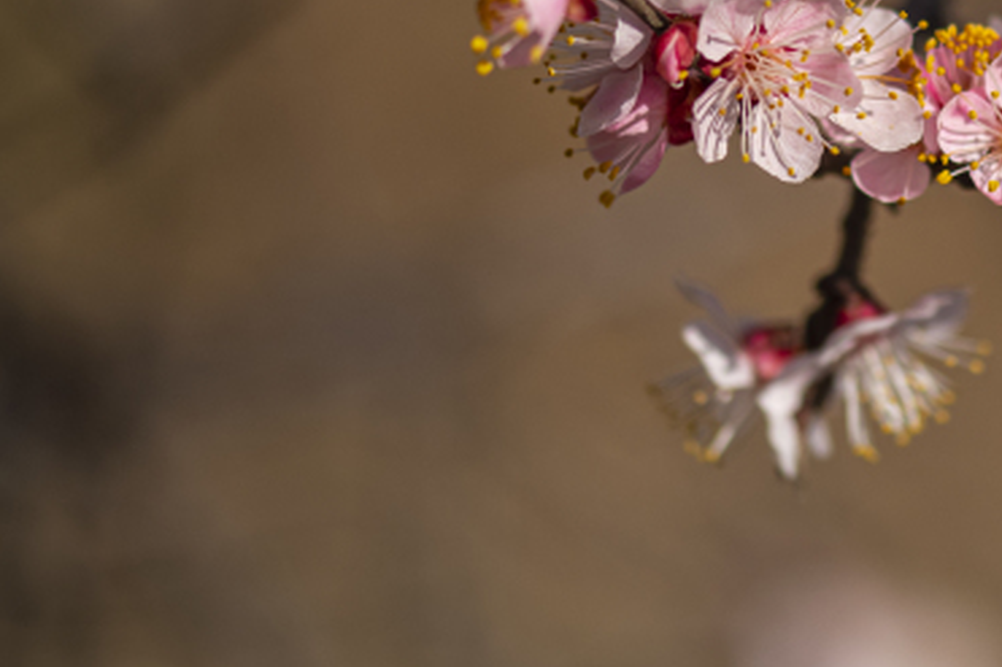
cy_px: 107
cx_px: 926
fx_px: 8068
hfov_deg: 7.1
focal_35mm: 290
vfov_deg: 4.7
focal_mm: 105
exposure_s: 1/5000
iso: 125
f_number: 3.3
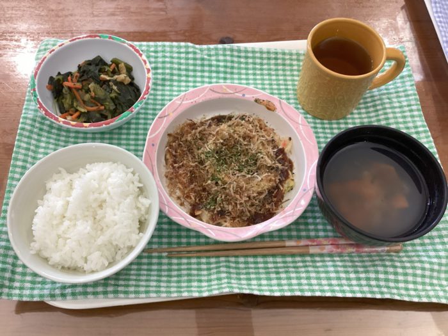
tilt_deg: -63.8
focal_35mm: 31
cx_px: 224
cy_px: 168
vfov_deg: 45.4
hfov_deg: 58.4
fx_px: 401
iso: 160
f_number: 2.4
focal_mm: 3.3
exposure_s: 1/50
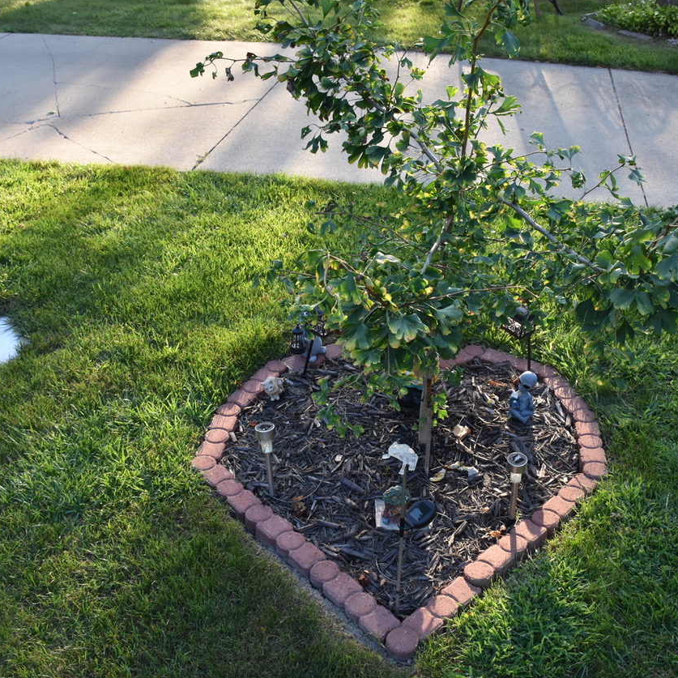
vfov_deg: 42.8
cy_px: 336
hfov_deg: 42.6
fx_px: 864
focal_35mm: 39
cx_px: 416
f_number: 8
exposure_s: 1/200
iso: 800
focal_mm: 20
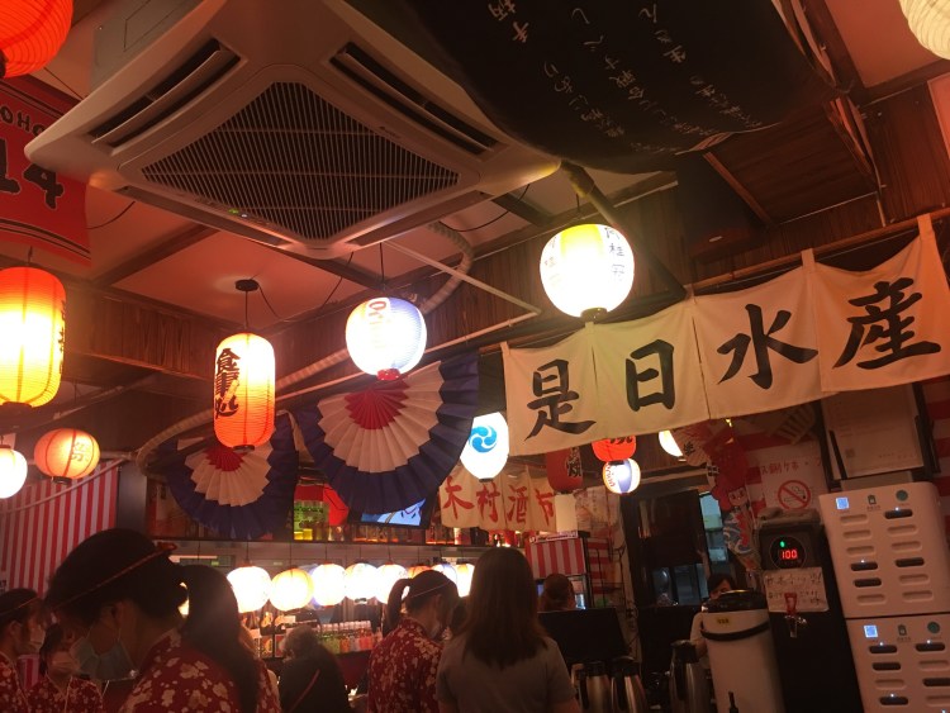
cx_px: 475
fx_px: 796
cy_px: 356
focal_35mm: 29
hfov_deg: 61.6
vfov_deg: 48.3
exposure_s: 1/17
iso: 80
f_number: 2.2
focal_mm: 4.15
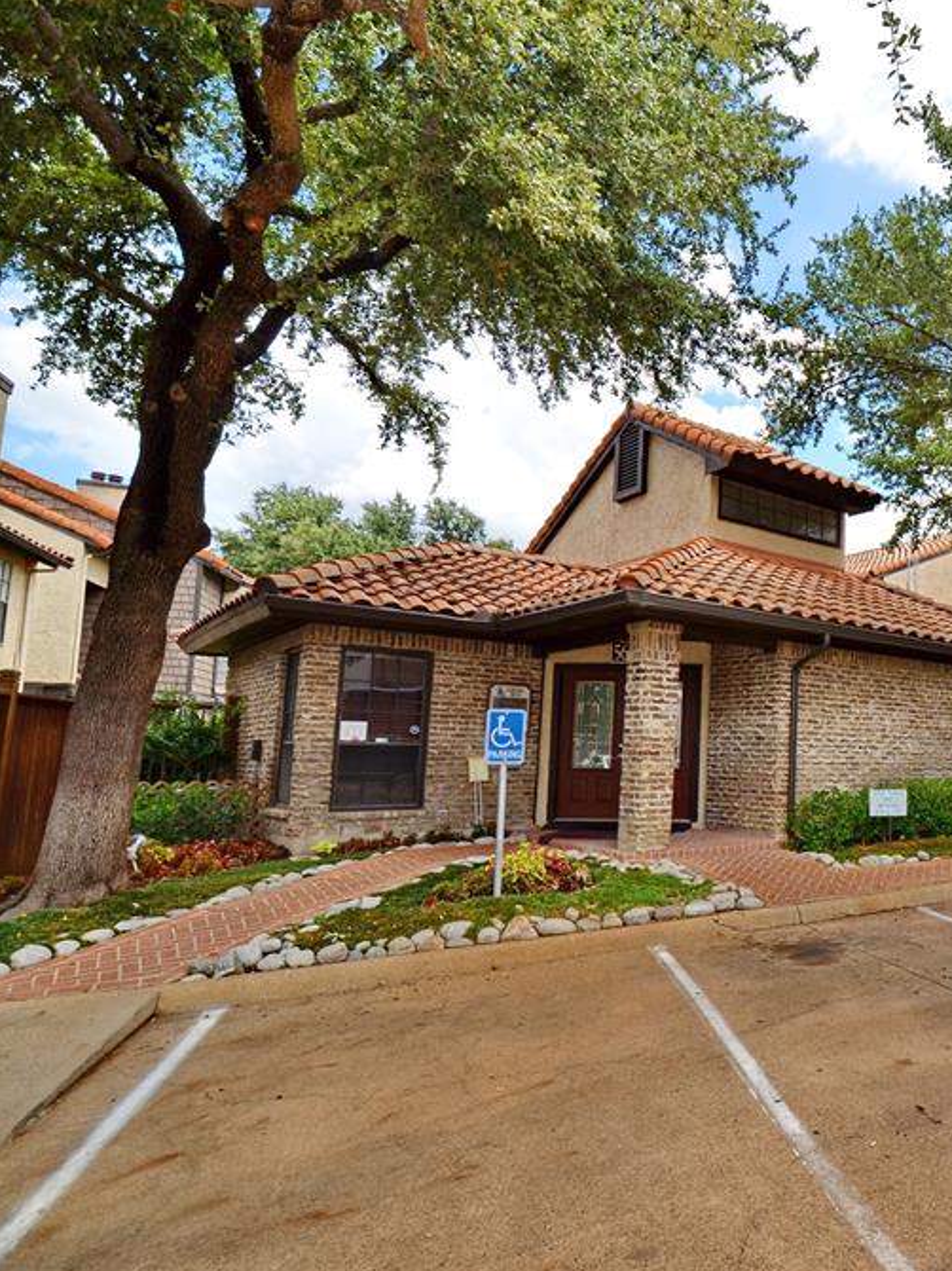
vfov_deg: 76.4
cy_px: 639
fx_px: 807
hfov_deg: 52.7
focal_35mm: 22
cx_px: 876
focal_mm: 10
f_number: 7.1
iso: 100
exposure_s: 1/200
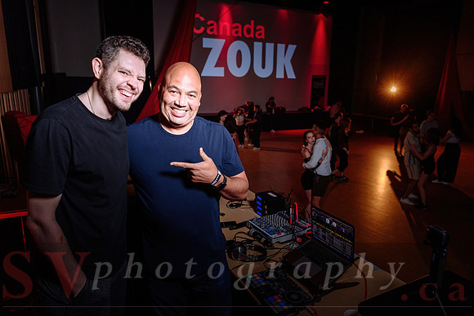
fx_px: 342
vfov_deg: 49.6
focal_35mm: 26
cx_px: 237
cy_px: 158
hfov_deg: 69.4
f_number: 2.8
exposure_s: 1/100
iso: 640
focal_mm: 26
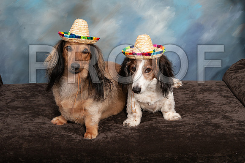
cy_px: 84
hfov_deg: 32.4
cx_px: 132
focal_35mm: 62
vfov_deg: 21.9
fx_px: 422
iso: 200
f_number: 11
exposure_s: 1/100
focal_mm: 55
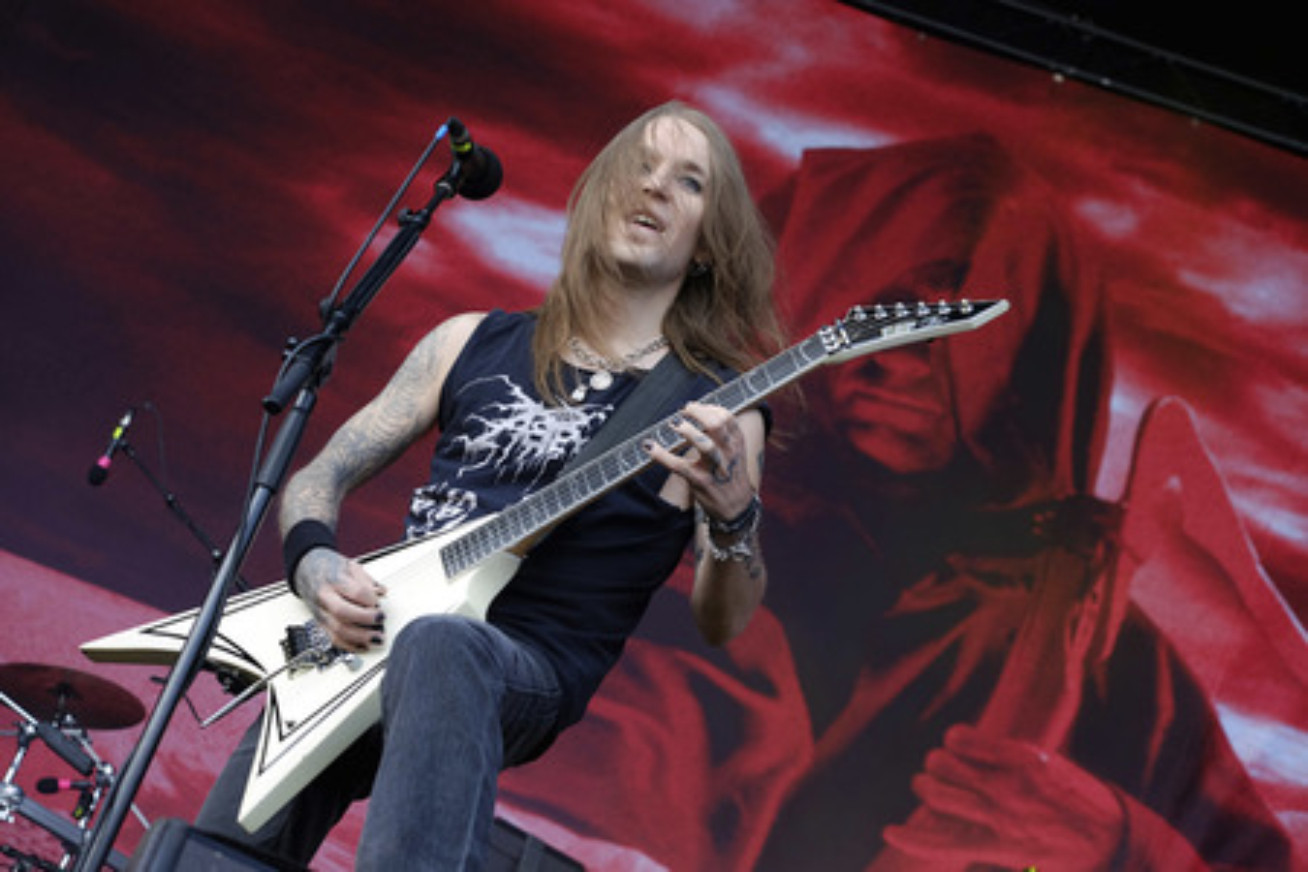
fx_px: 3015
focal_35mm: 83
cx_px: 654
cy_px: 436
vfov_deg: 16.5
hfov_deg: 24.5
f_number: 5
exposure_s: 1/180
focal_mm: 55
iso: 200
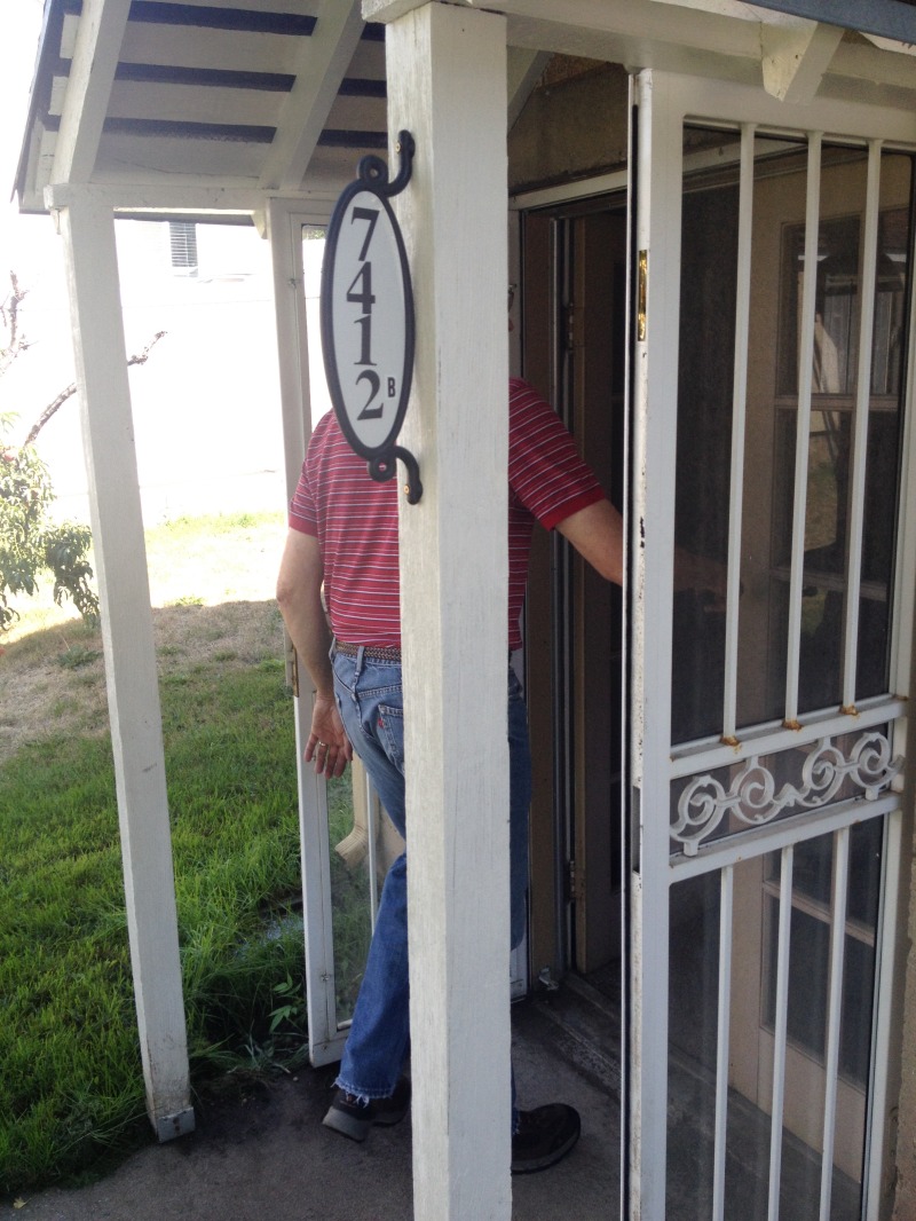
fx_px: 1234
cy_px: 610
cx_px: 458
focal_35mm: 35
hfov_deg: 40.7
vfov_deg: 52.6
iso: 50
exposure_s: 1/325
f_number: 2.4
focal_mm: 4.28
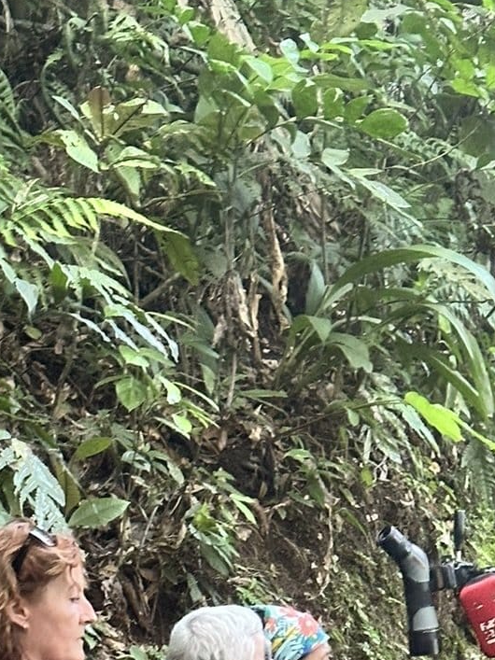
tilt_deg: -3.4
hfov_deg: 10.7
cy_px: 674
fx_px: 2651
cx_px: 243
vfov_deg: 14.0
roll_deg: +2.5
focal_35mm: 139
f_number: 1.78
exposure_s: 1/40
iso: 400
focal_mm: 6.86
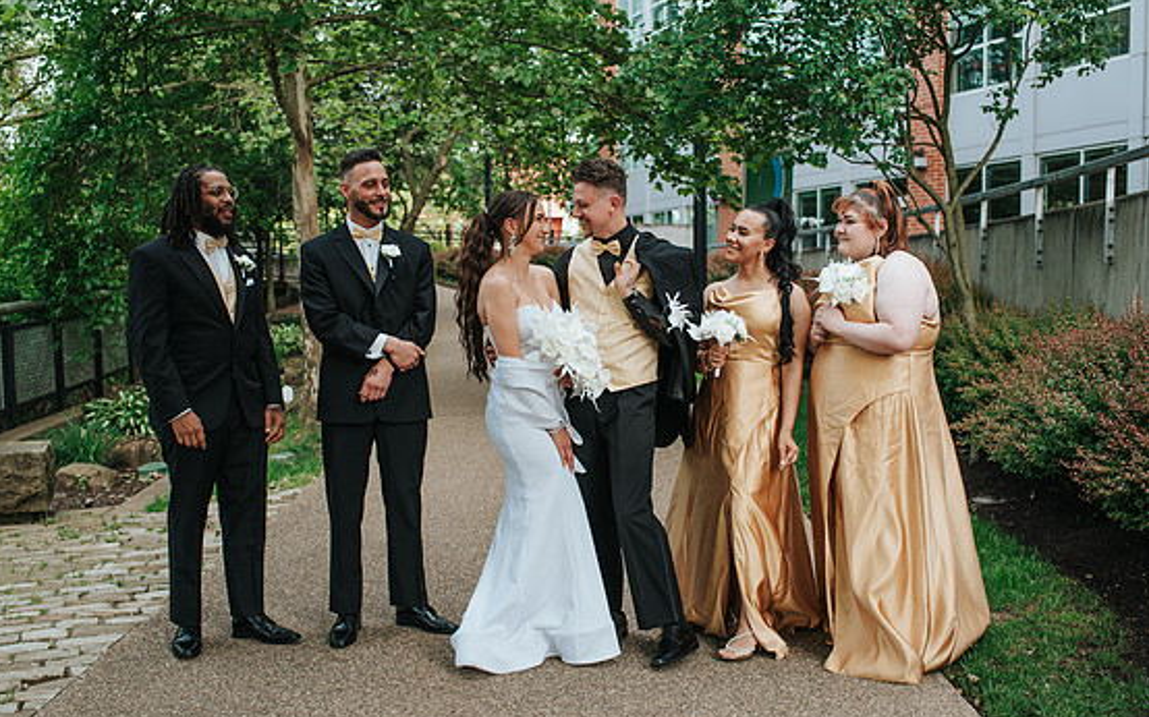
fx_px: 1284
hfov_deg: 48.2
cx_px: 582
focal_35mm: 41
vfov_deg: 31.2
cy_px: 391
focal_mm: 35
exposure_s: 1/500
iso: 400
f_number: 3.5
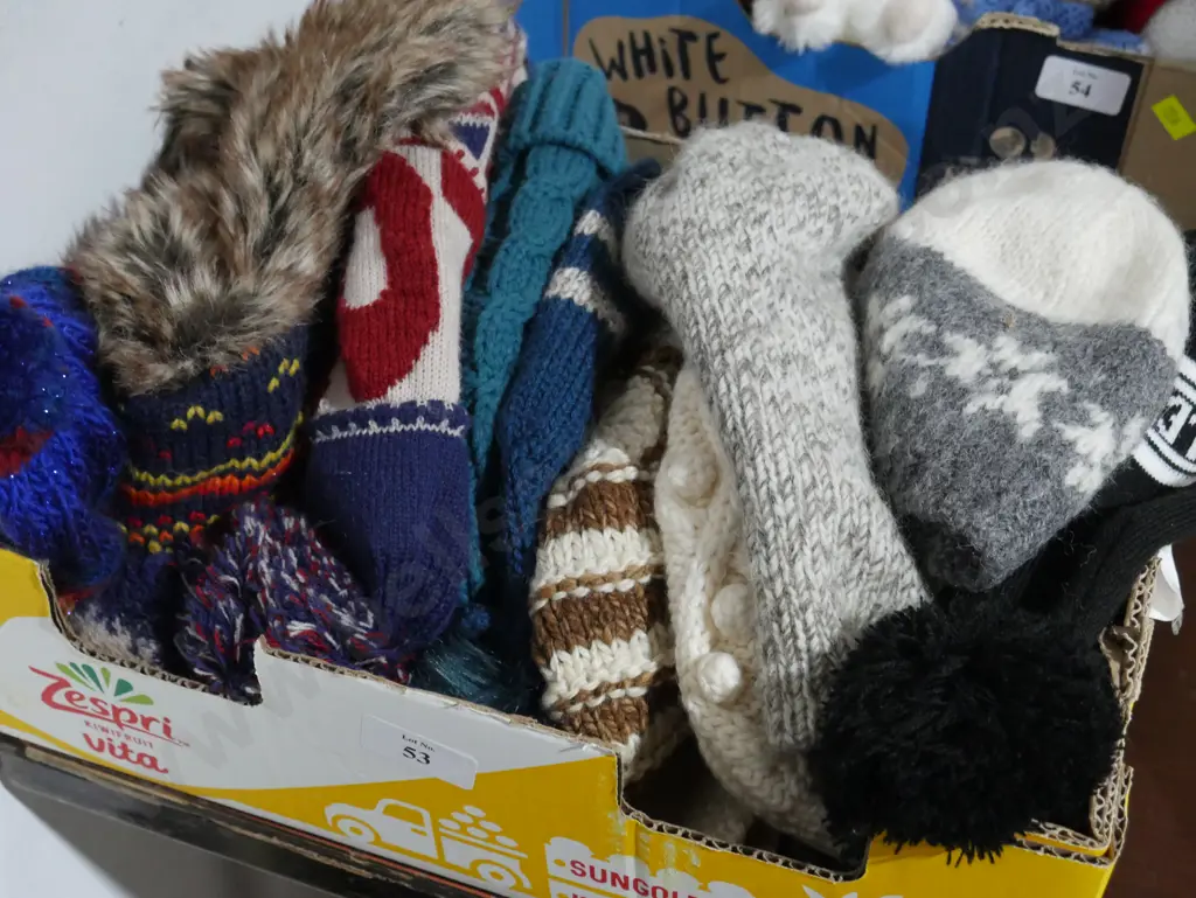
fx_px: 1659
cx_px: 598
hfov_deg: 39.6
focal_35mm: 48
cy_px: 449
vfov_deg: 30.3
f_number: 5.6
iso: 3200
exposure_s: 1/50
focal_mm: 24
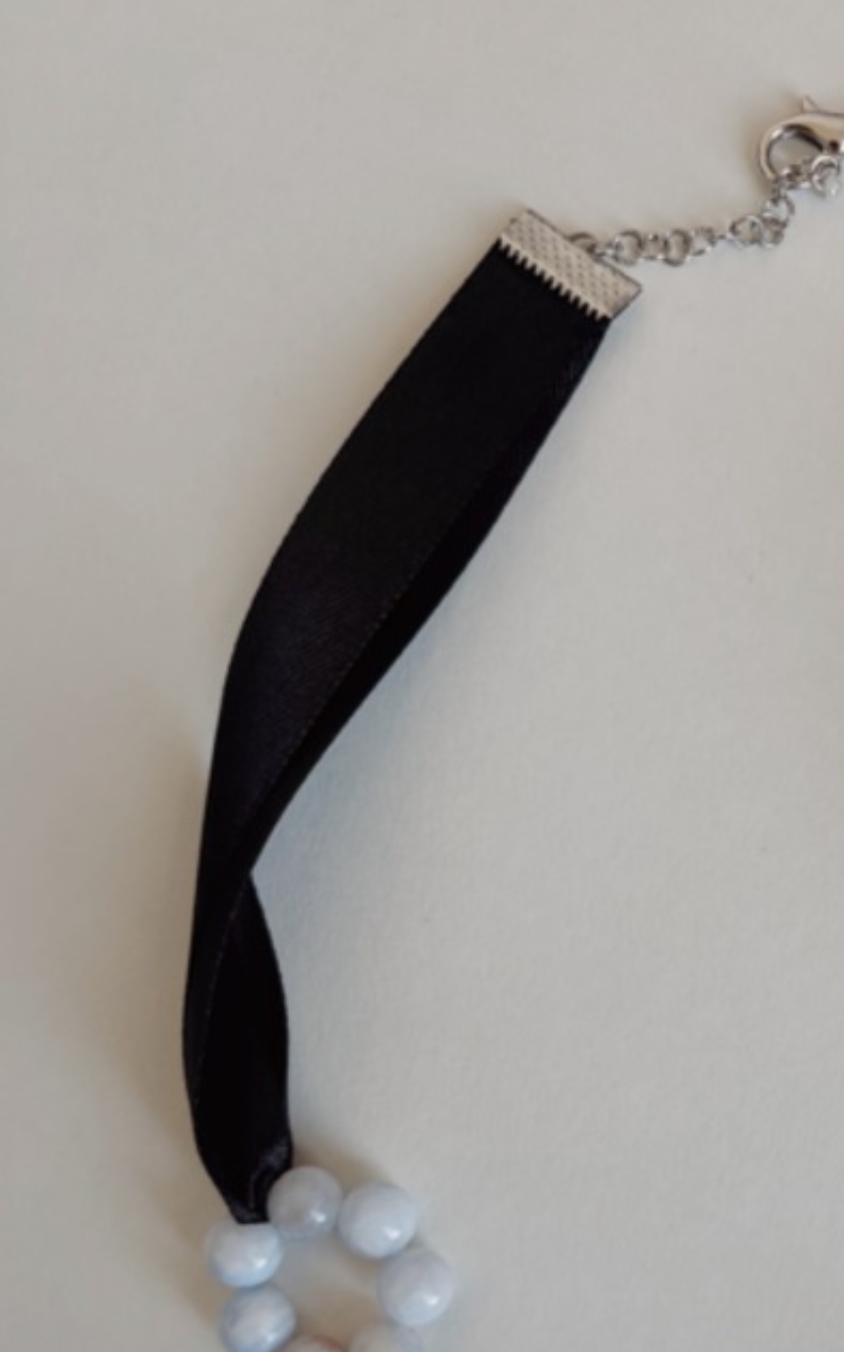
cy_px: 954
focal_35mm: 43
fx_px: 1584
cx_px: 773
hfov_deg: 28.6
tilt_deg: -89.0
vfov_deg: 45.2
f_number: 1.6
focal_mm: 5.1
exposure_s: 1/139
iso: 32
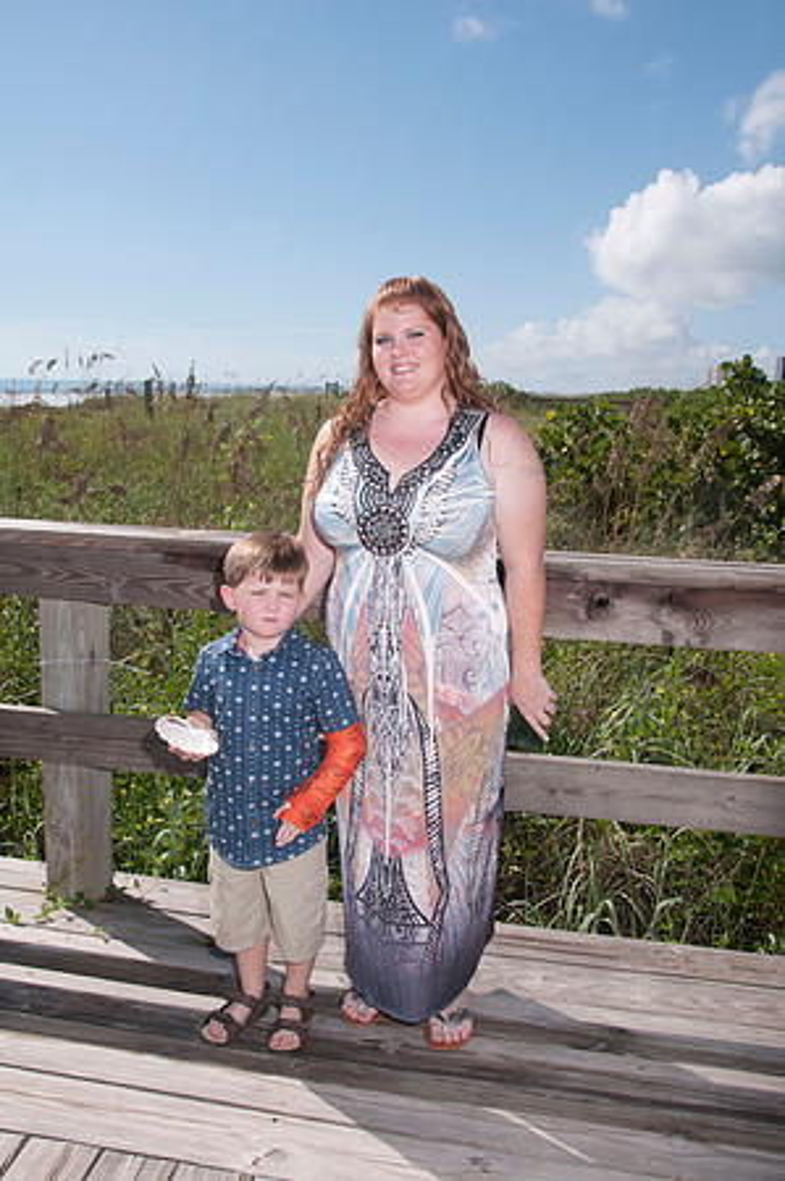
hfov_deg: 39.9
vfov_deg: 57.3
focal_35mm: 33
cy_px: 590
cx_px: 392
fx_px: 1082
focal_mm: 22
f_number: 11
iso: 100
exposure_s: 1/250
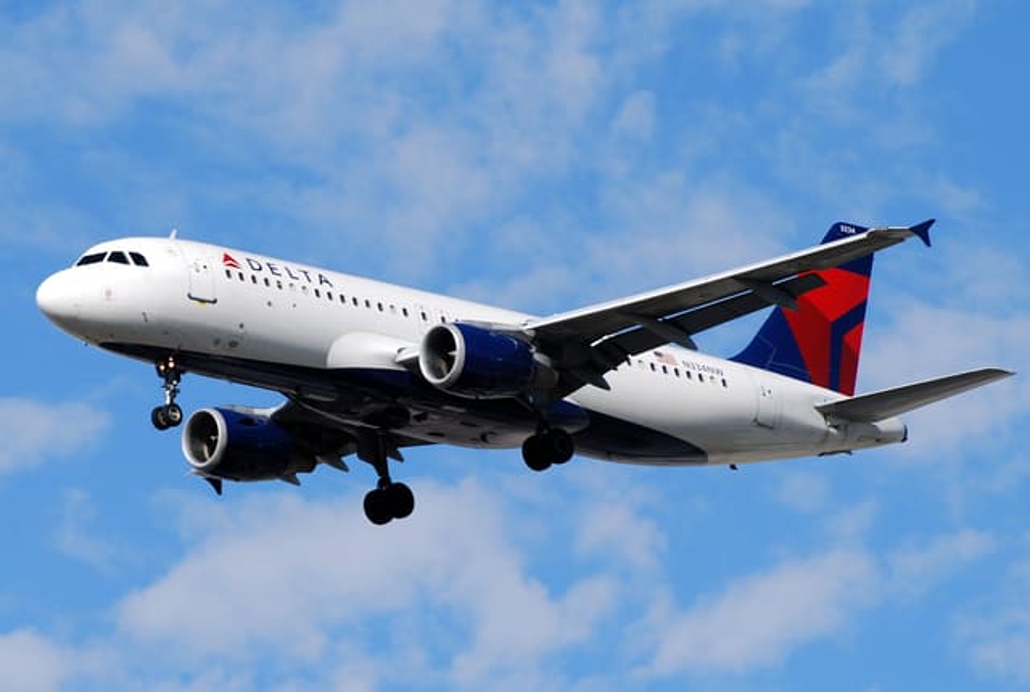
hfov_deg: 8.1
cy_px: 346
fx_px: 7313
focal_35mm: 255
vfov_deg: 5.4
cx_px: 515
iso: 100
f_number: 5.6
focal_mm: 170
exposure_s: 1/640
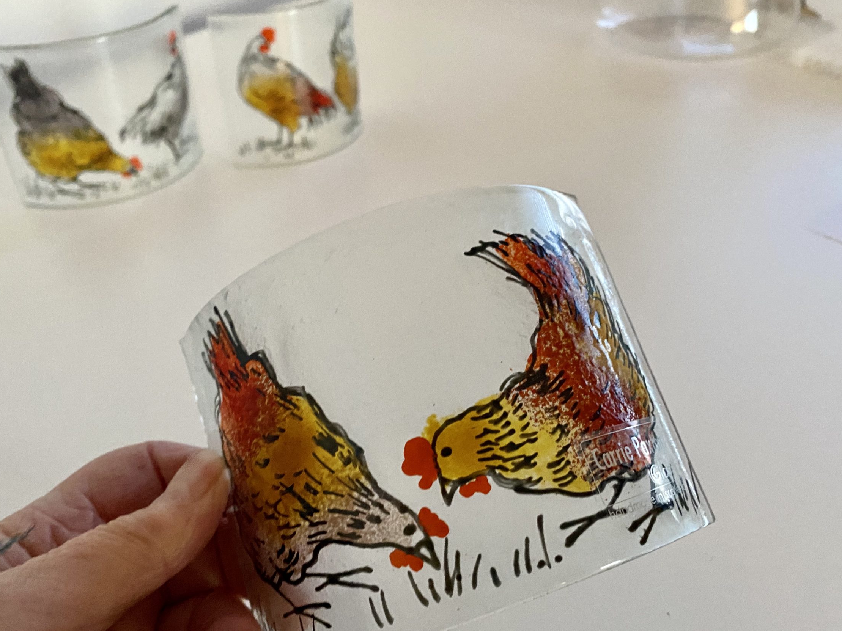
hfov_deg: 59.9
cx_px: 438
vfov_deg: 46.7
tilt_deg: -37.1
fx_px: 730
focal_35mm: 30
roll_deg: +2.3
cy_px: 350
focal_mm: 4.25
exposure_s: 1/48
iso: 500
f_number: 1.8
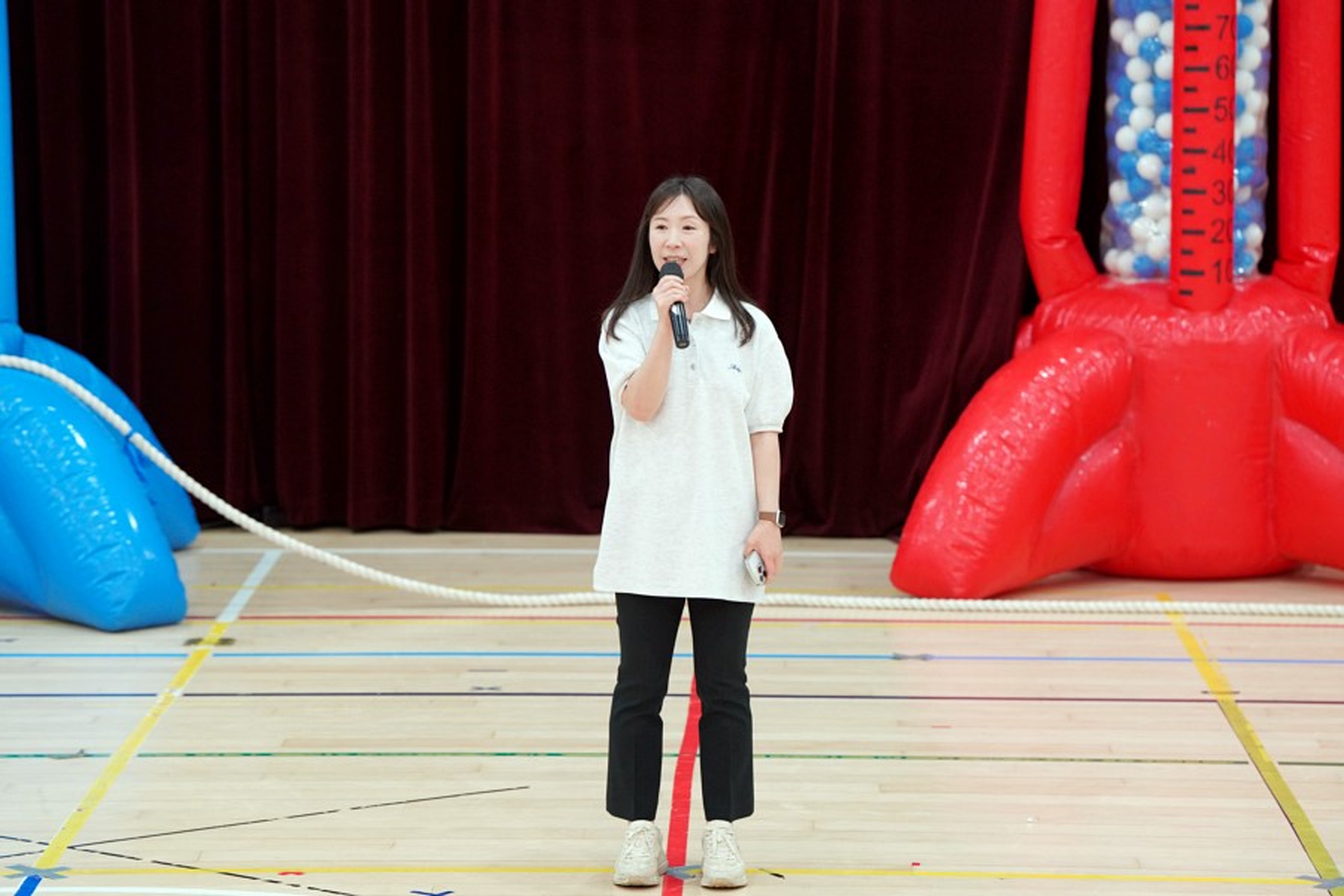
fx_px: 4816
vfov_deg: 10.6
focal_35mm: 129
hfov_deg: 15.9
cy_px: 448
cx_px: 672
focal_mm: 129
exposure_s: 1/160
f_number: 4
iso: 2000
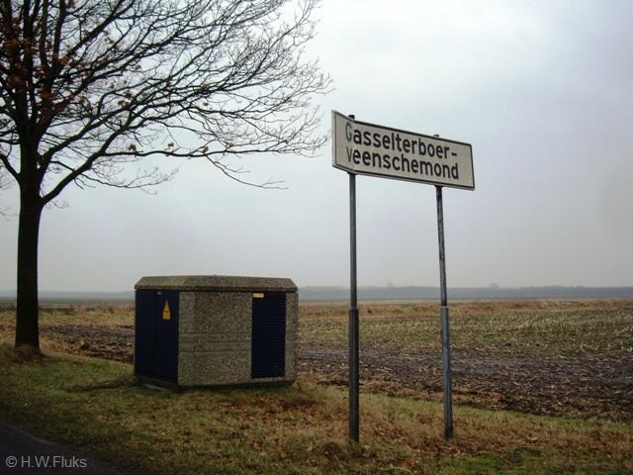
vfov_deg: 37.7
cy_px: 238
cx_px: 316
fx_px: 695
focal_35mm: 38
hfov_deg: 49.0
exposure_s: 1/80
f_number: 2.8
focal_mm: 7.9
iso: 100
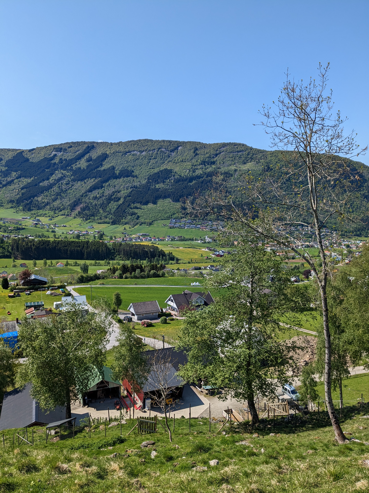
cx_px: 184
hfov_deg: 51.4
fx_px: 384
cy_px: 246
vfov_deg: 65.3
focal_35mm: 27
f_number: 1.73
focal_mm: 4.38
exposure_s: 1/3891
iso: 65
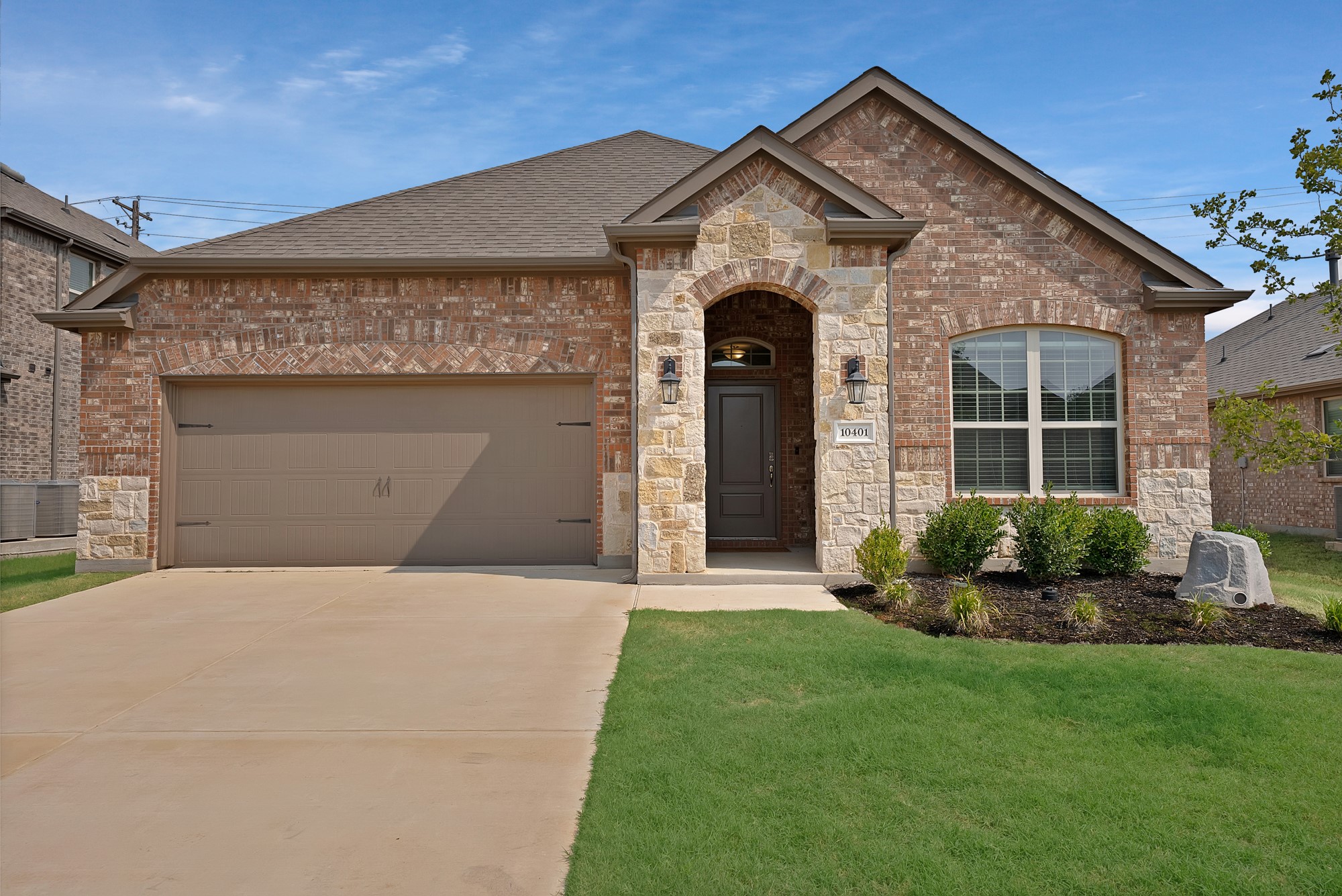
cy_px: 448
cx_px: 671
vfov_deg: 53.2
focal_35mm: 24
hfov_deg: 73.7
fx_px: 895
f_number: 9
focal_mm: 24
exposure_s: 1/200
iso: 640
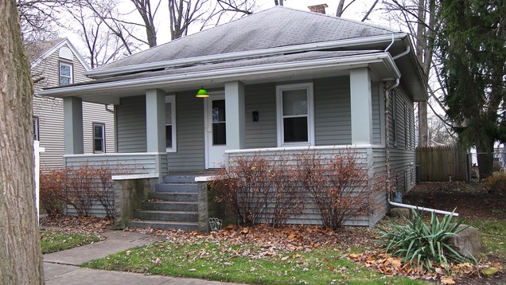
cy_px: 162
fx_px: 456
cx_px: 254
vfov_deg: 34.6
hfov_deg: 58.0
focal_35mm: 34
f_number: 3.2
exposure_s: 1/30
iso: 50
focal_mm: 6.6
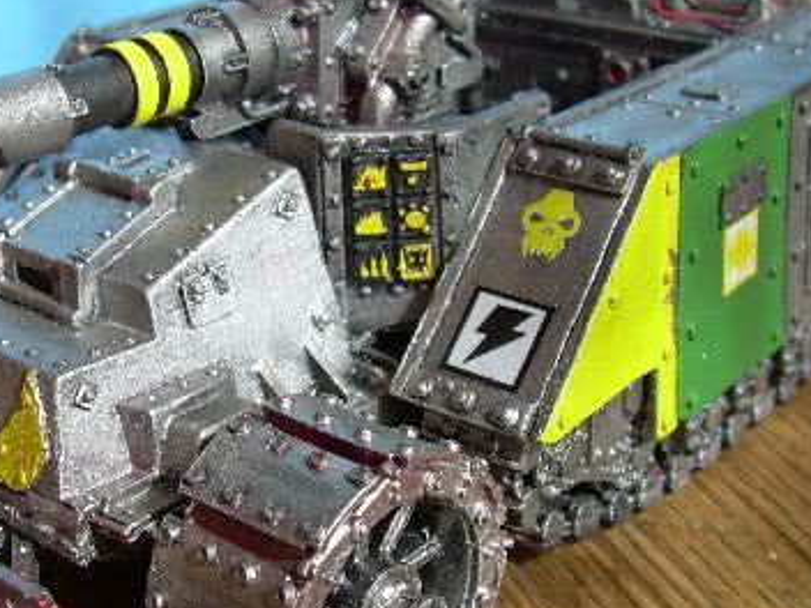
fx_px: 1617
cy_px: 249
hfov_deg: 28.1
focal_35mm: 69
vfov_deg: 21.3
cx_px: 316
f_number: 2.8
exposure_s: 1/210
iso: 50
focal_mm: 6.3
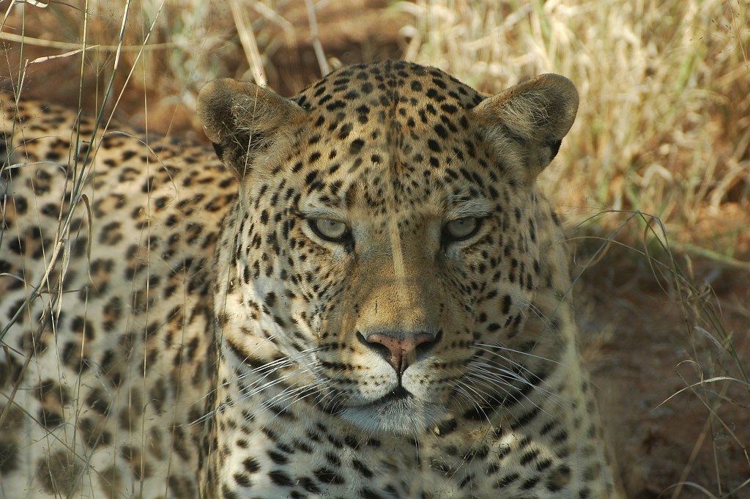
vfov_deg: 3.1
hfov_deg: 4.6
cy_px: 250
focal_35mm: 450
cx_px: 375
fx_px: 9367
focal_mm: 300
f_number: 7.1
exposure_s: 1/125
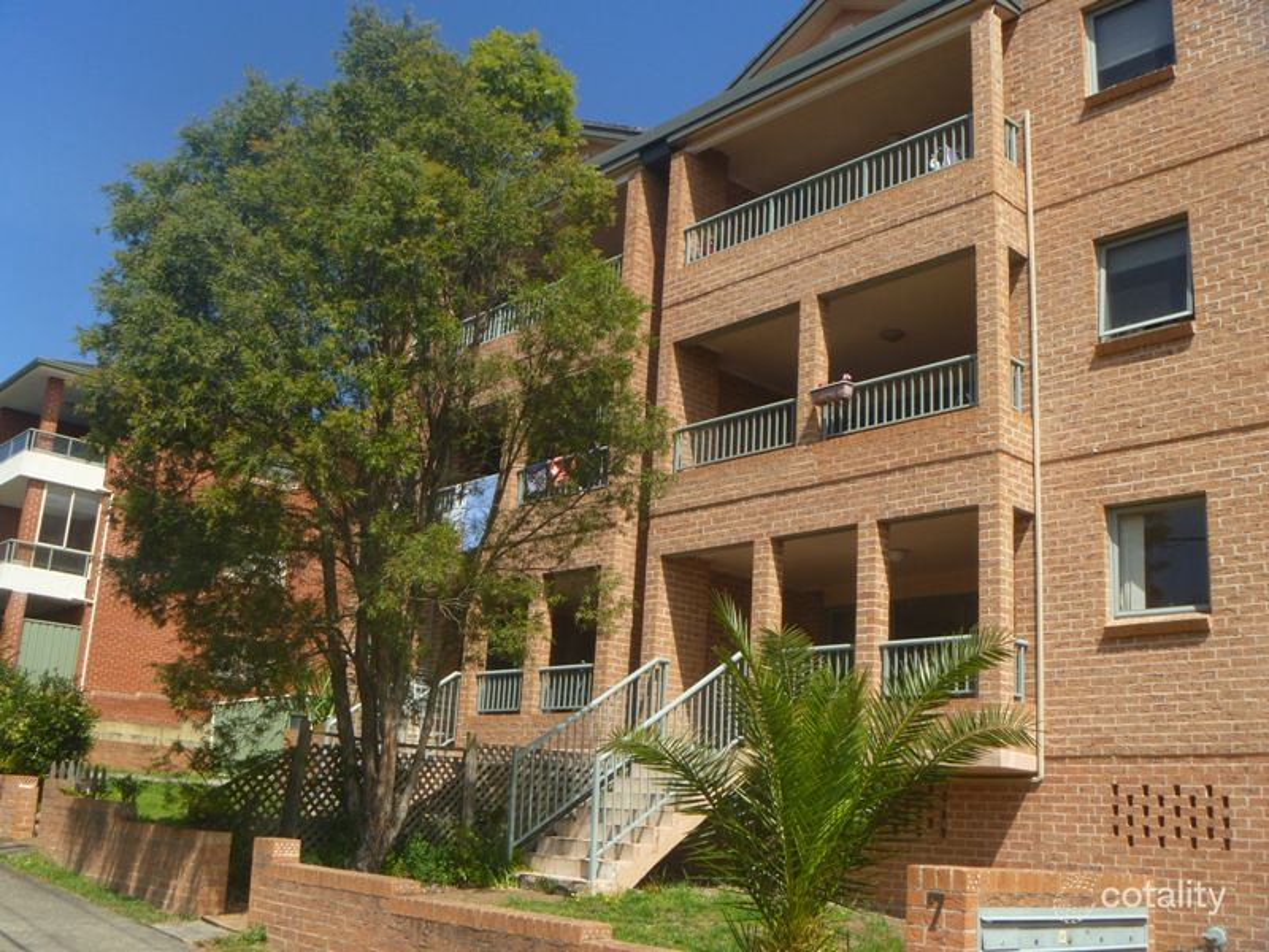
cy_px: 476
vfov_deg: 40.7
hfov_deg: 52.6
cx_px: 634
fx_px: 1283
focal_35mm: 35
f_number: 5.6
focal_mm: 6.3
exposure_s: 1/250
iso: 80
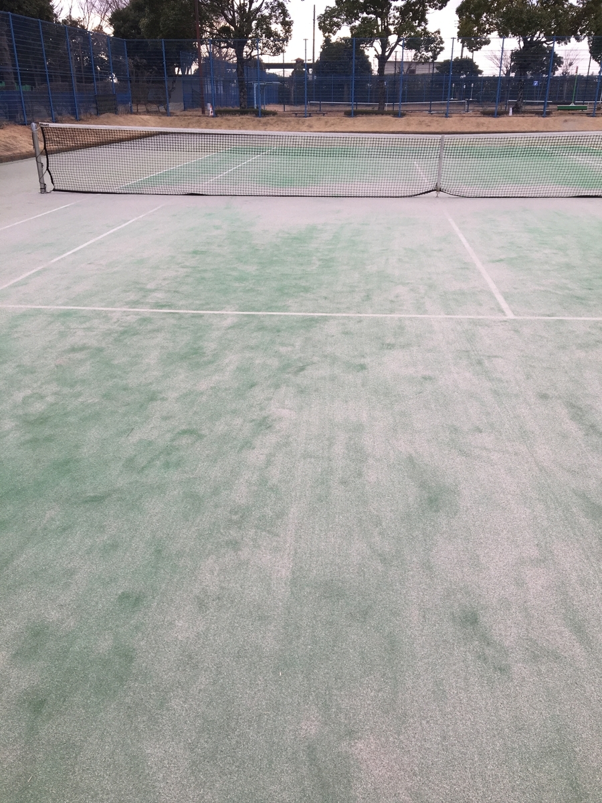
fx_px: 672
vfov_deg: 61.7
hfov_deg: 48.2
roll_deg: +0.3
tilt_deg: -24.0
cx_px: 301
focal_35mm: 29
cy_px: 402
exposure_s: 1/125
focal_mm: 4.15
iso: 25
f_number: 2.2
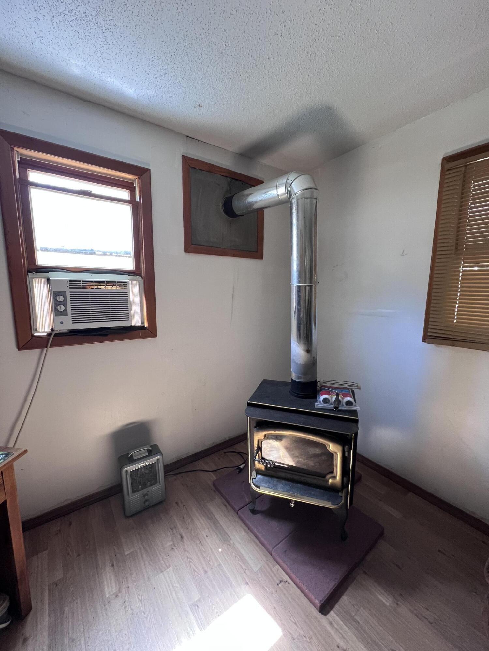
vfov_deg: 106.2
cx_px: 244
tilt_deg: -7.5
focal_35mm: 13
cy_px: 326
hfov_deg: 89.9
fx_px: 245
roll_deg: +0.9
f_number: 1.8
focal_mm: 1.57
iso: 320
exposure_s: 1/60
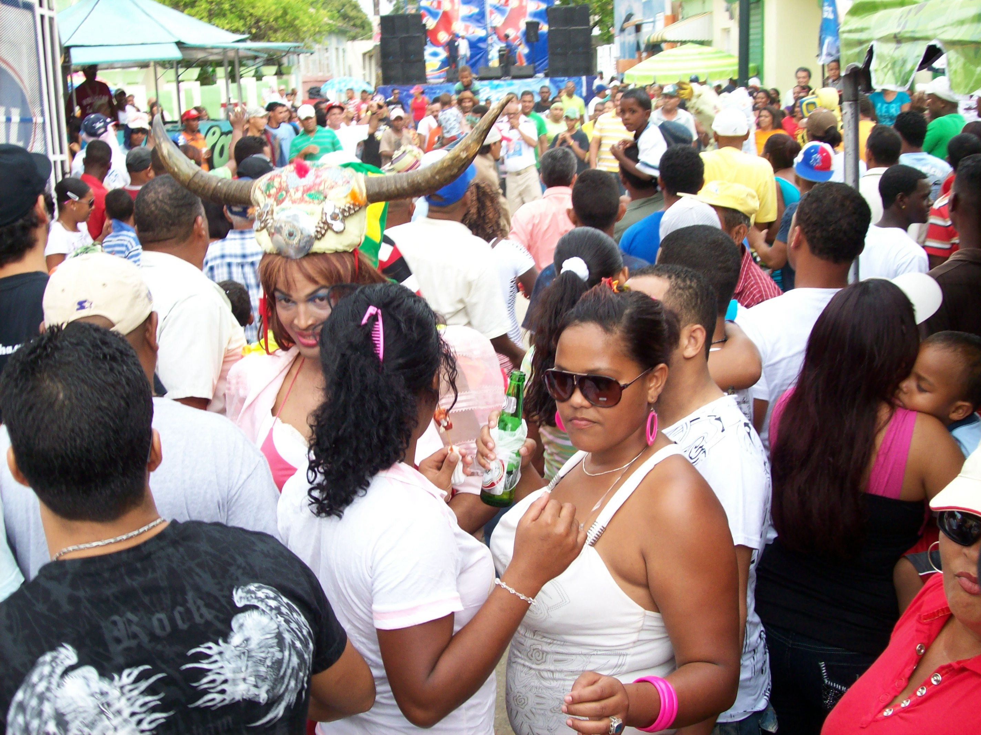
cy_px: 368
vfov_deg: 32.2
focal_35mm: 45
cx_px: 490
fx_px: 1275
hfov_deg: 42.1
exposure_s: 1/123
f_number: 3
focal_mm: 7.6
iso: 80
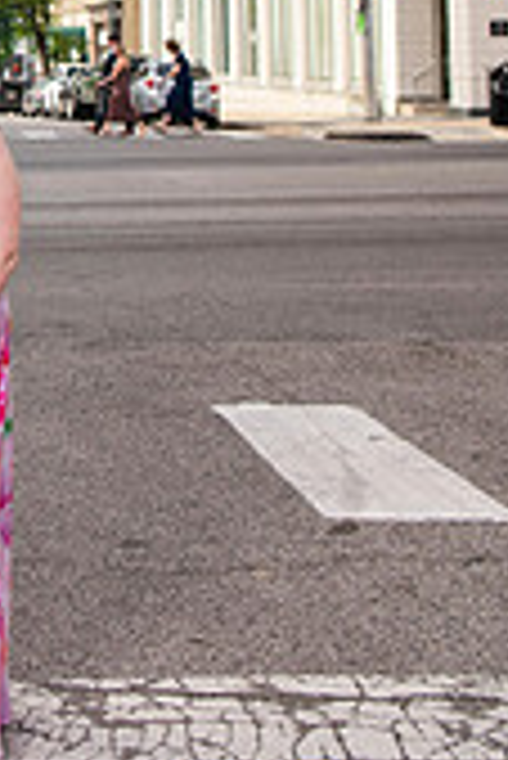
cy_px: -99
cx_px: -139
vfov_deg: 24.4
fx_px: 1626
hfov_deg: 16.8
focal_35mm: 77
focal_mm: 29
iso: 200
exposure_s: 1/1250
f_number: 4
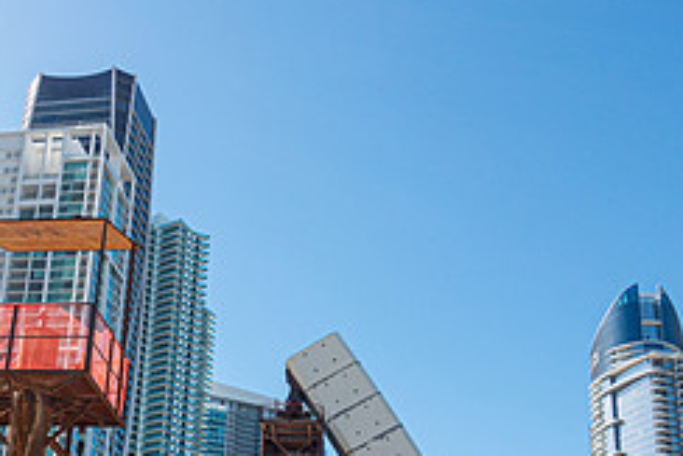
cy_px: 345
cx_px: 165
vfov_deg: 23.6
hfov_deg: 34.3
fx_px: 1082
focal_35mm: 57
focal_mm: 8.8
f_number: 6.3
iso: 125
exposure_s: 1/400
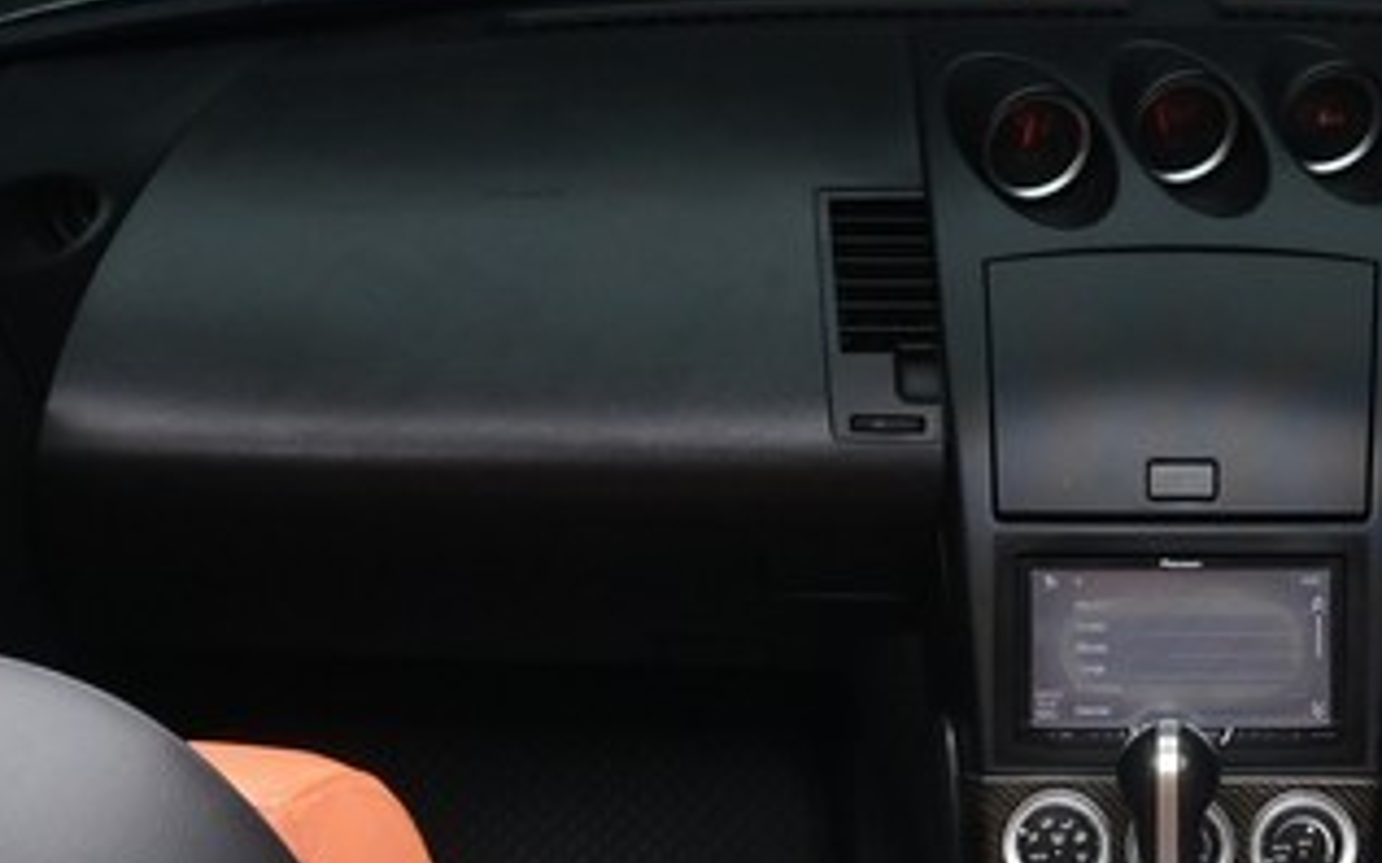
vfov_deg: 11.6
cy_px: 490
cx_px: 1195
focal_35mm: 113
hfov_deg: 18.2
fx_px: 4255
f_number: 6.7
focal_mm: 21.5
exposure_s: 1/250
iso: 800
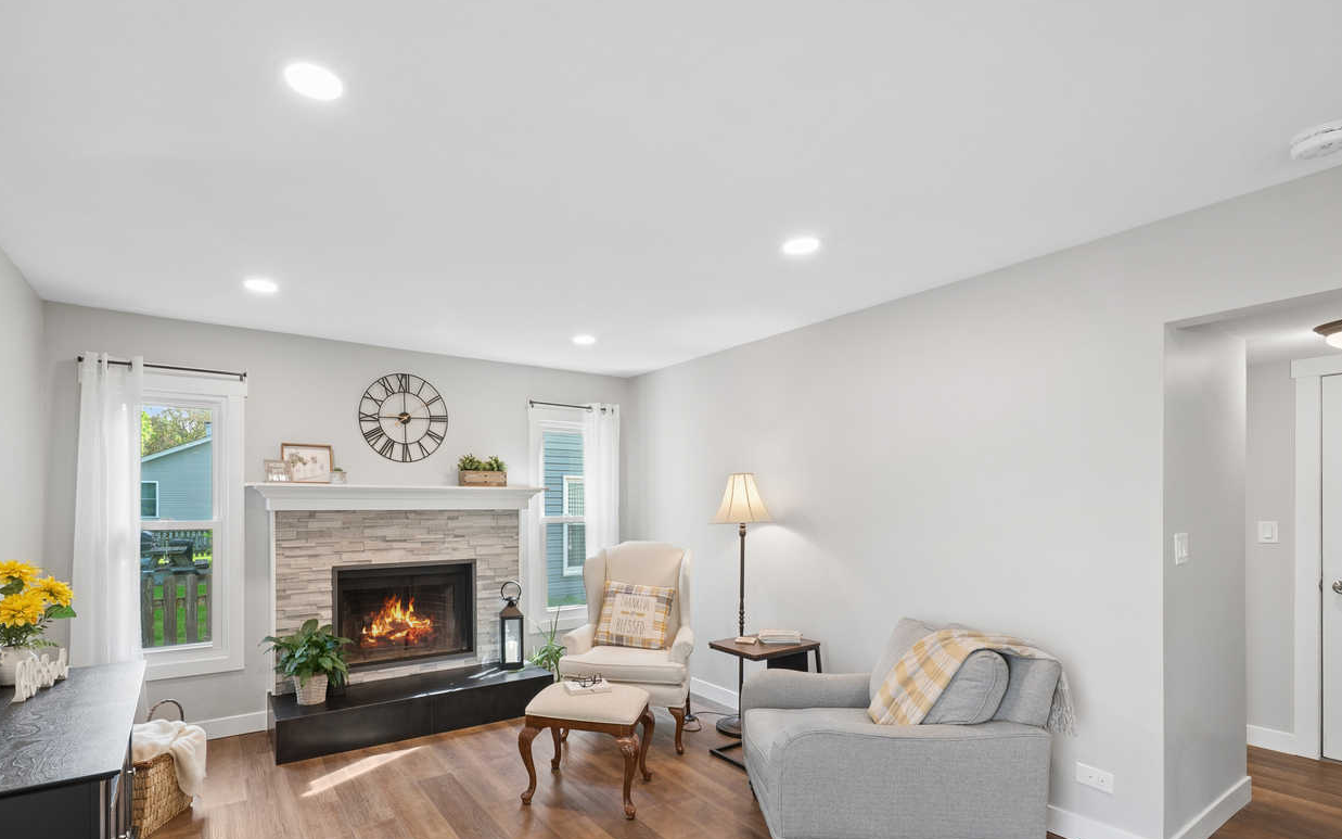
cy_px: 503
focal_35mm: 20
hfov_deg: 84.7
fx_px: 731
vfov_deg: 59.2
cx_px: 596
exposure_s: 1/8
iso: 400
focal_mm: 15
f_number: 8
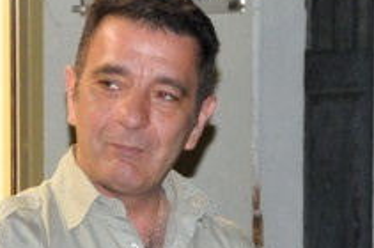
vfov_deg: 4.6
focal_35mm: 298
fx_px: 3091
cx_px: 175
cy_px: 300
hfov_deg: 6.9
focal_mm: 60
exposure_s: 1/60
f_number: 7.1
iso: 3200
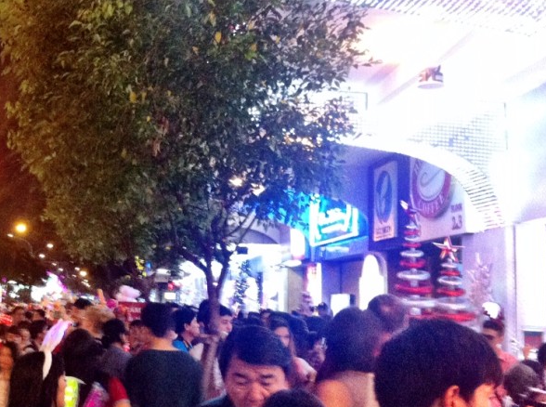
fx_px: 960
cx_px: 88
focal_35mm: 61
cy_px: 205
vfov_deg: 23.9
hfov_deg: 30.8
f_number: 2.8
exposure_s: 1/15
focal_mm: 3.85
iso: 400
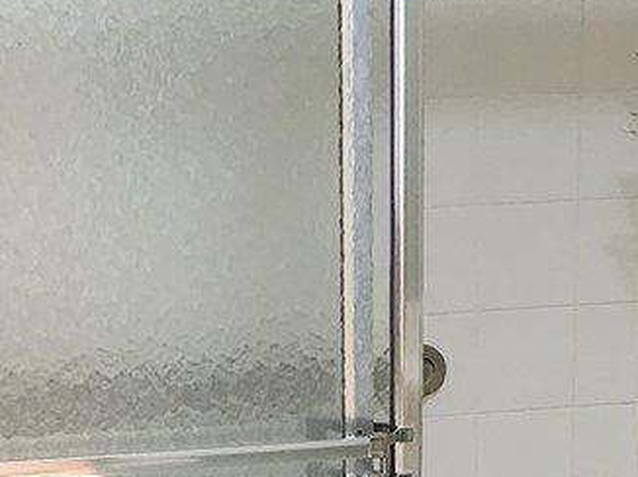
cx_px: 266
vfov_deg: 12.7
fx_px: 2081
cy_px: 628
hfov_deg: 17.4
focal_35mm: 113
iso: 1000
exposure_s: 1/120
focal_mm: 6.4
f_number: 1.8
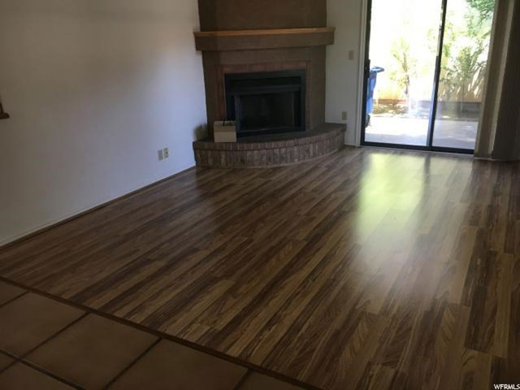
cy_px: 195
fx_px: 436
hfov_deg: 61.7
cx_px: 260
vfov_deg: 48.2
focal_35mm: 29
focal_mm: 4.15
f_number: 2.2
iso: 32
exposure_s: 1/30
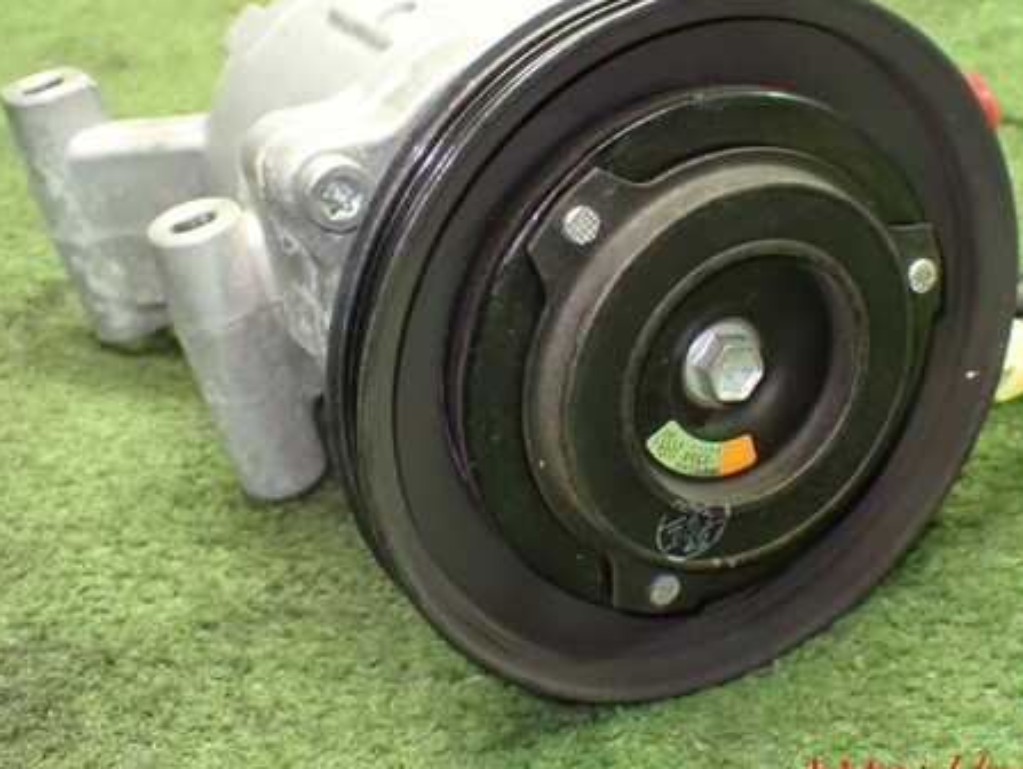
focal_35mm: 59
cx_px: 641
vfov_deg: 24.8
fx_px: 1745
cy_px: 295
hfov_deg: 32.5
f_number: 2.9
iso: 1250
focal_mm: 7.84
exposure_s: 1/40
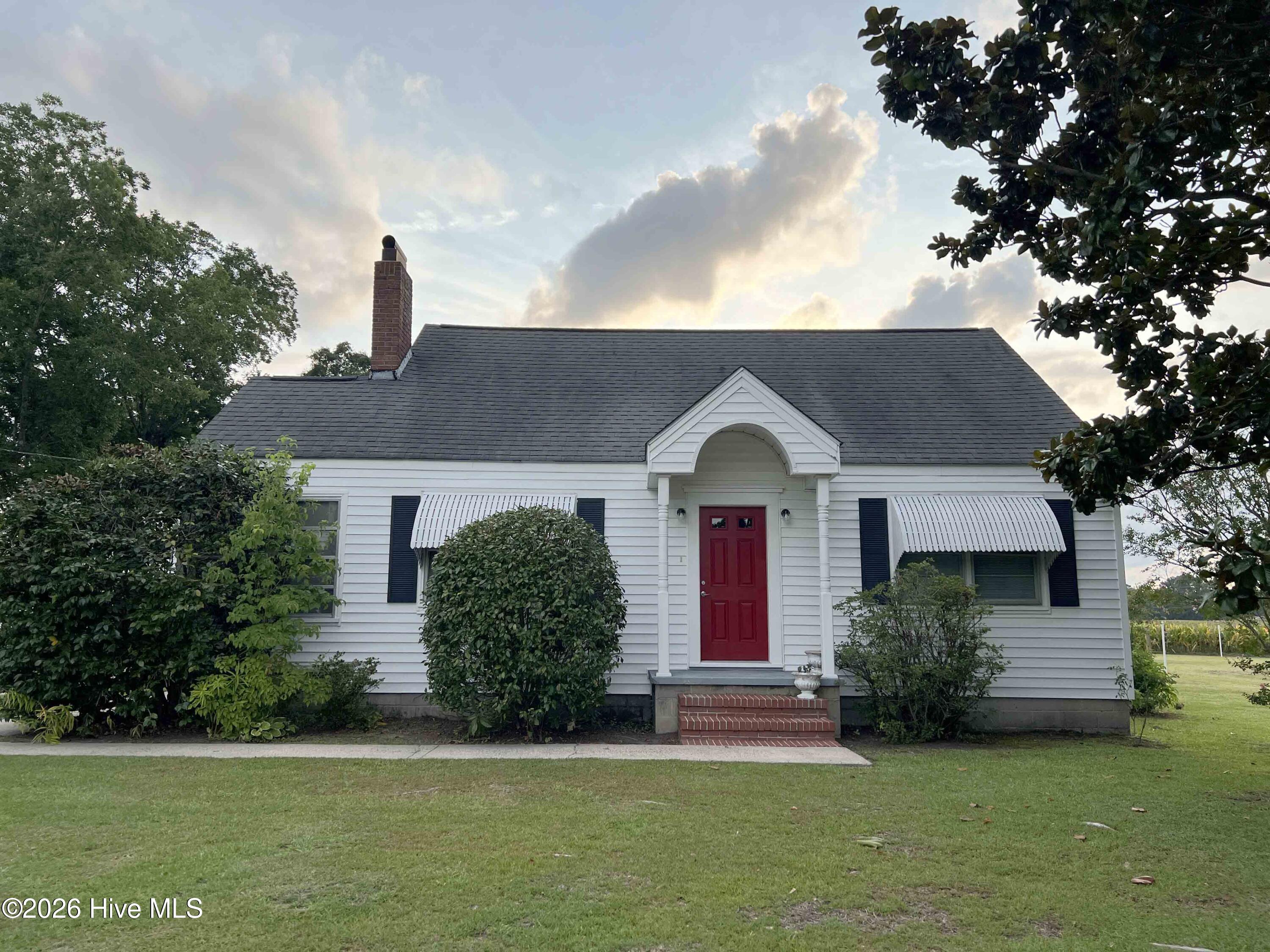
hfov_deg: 67.3
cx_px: 635
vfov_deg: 53.1
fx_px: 954
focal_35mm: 26
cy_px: 476
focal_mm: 5.7
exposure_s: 1/2457
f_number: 1.5
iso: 50
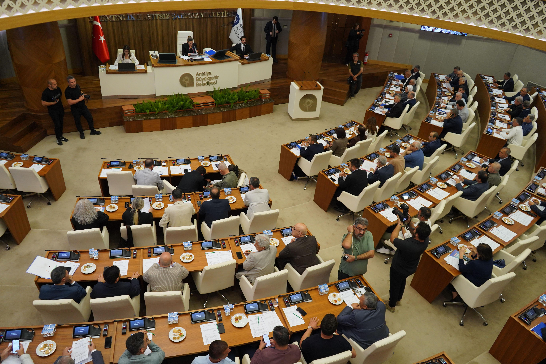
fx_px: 425
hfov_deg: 65.5
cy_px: 182
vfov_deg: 46.4
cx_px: 273
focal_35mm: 28
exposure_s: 1/160
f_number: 4
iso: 1600
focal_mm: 28
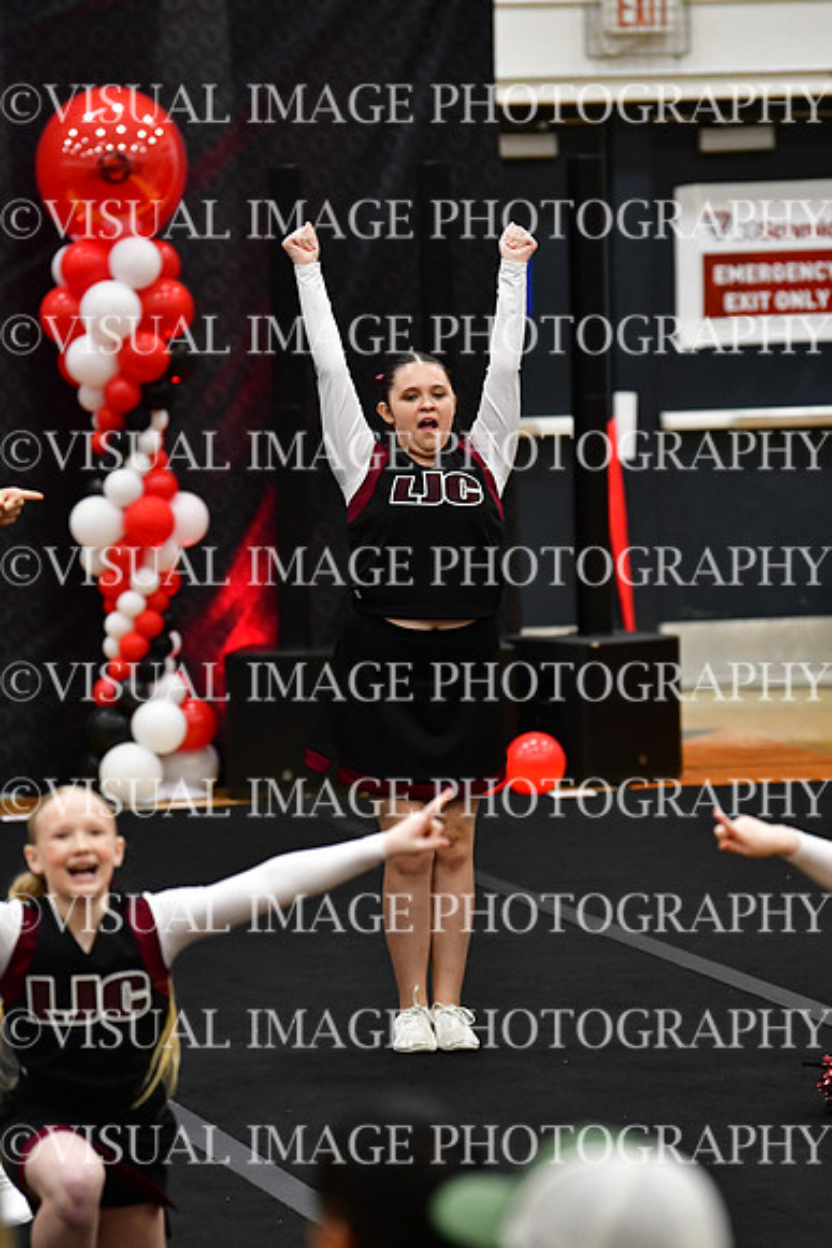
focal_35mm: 225
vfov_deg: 9.1
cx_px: 416
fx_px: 7795
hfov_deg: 6.1
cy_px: 624
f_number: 2.8
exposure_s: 1/800
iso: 4000
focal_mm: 150
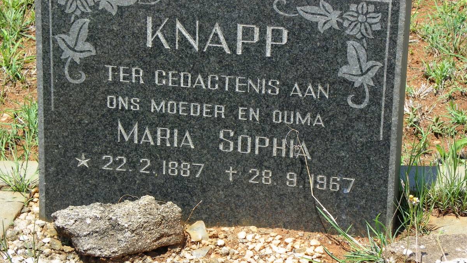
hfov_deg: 15.2
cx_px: 234
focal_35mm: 141
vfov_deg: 8.6
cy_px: 117
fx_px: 1746
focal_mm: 23
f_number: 4.5
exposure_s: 1/250
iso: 64
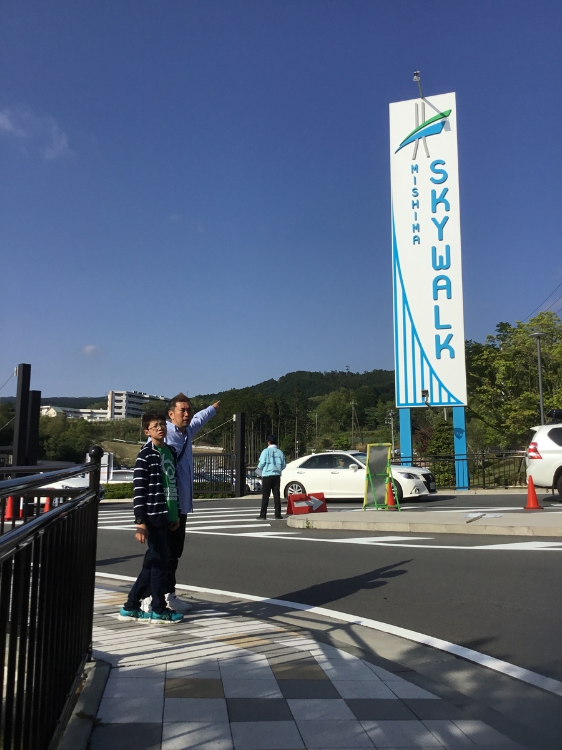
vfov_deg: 58.4
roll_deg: +0.0
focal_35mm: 31
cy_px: 375
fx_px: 671
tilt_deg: +9.3
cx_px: 281
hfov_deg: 45.4
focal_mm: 3.3
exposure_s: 1/2632
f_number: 2.4
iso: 25
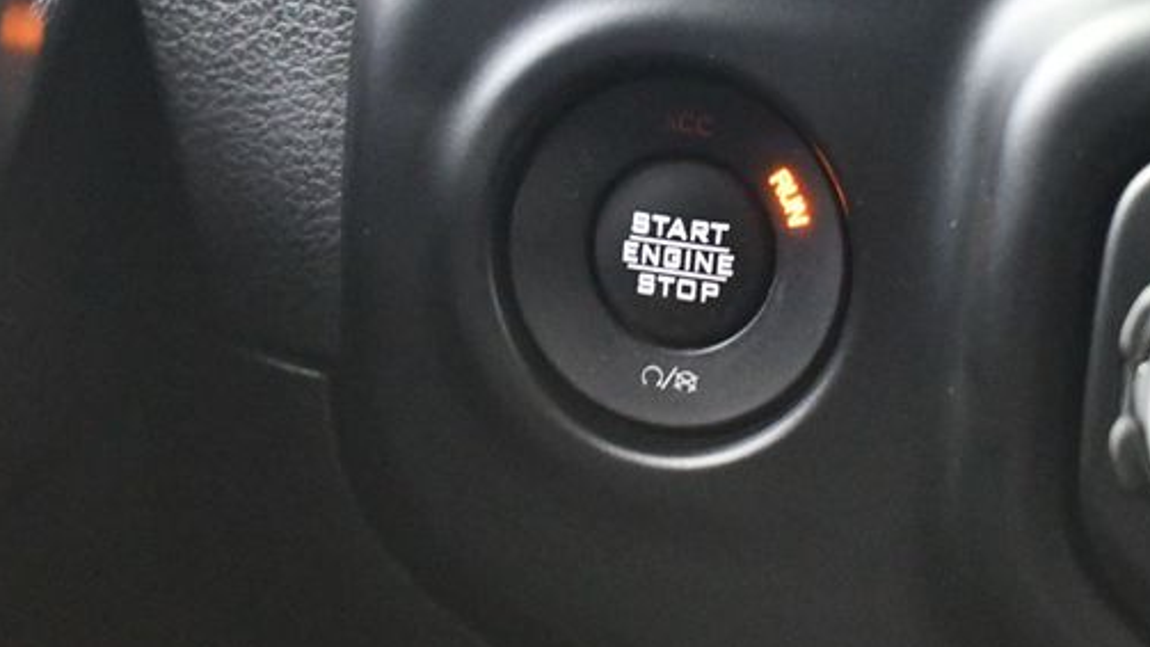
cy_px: 251
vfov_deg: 10.1
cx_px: 670
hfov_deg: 17.8
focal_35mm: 120
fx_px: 3659
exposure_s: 1/20
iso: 12800
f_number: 5
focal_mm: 45
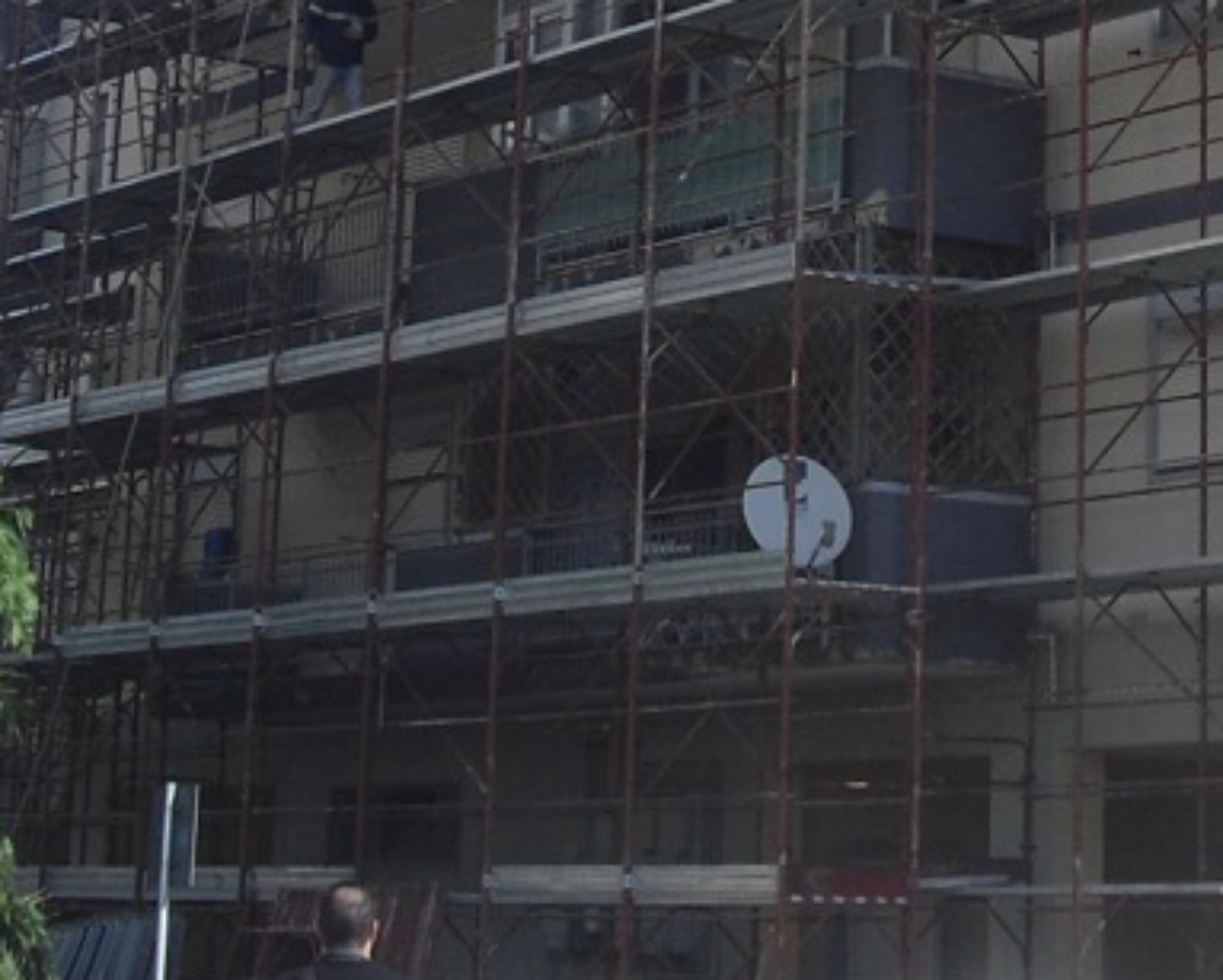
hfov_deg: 17.0
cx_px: 1268
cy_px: -329
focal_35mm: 110
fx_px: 3985
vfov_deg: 13.5
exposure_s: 1/160
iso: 100
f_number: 7.8
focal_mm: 6.3
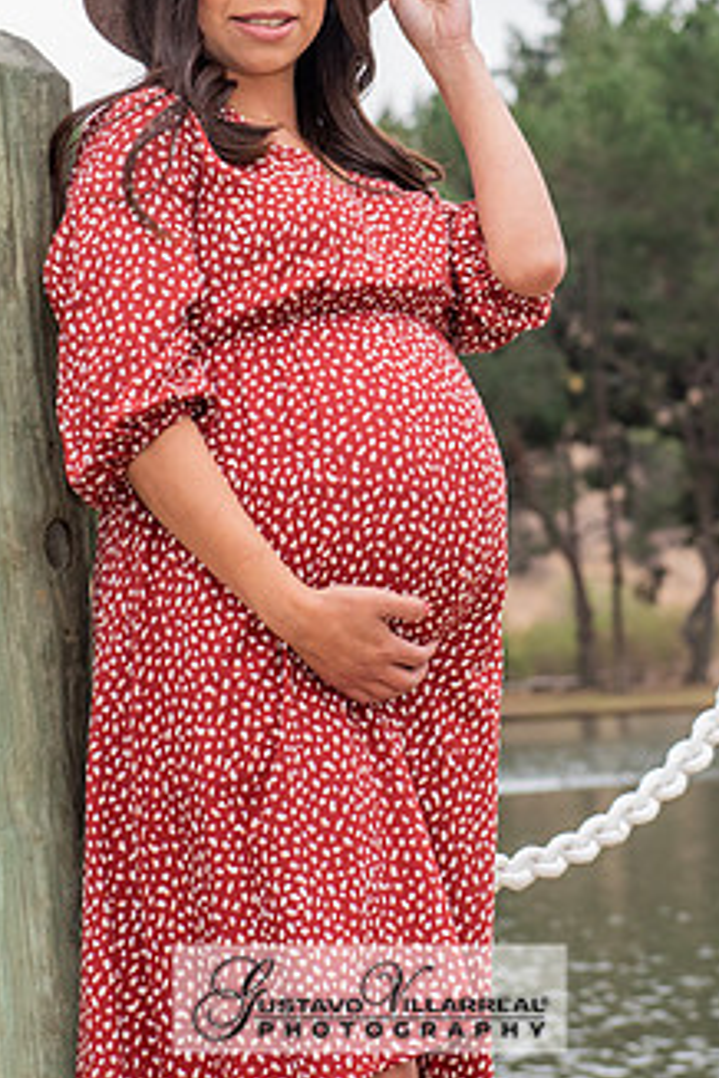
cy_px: 249
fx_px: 4463
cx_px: 676
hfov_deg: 9.2
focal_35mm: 149
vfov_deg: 13.7
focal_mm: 60
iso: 500
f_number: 5
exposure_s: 1/125
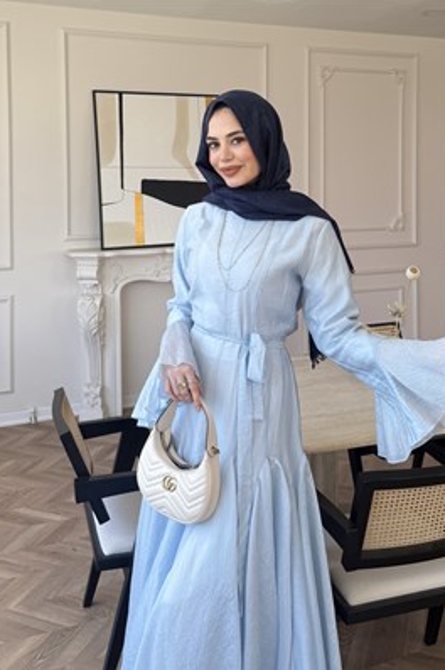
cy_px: 345
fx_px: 483
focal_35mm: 26
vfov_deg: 69.4
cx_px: 228
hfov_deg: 49.5
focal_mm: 6.76
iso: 64
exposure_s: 1/243
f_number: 1.78
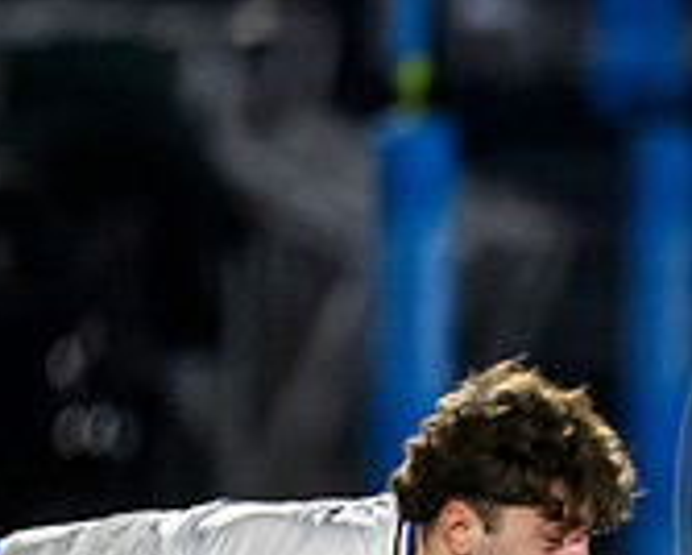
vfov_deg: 0.5
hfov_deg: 0.7
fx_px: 60324
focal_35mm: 2942
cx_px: 1822
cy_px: 733
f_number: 4
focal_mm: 560
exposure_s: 1/1000
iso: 8000
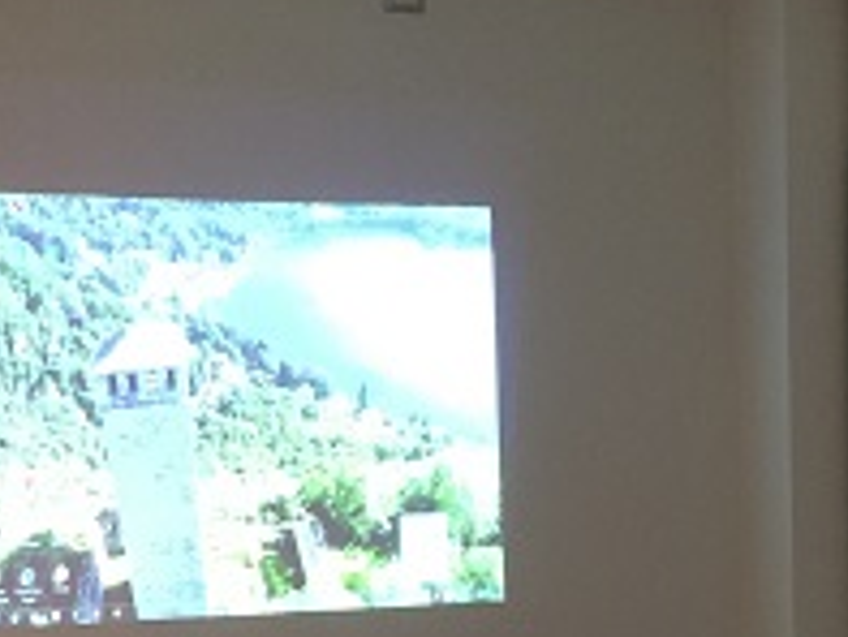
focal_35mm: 103
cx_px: 387
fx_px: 2525
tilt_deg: -0.4
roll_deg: +0.0
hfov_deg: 19.1
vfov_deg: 14.3
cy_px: 523
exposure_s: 1/8
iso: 125
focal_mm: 4.15
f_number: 2.2
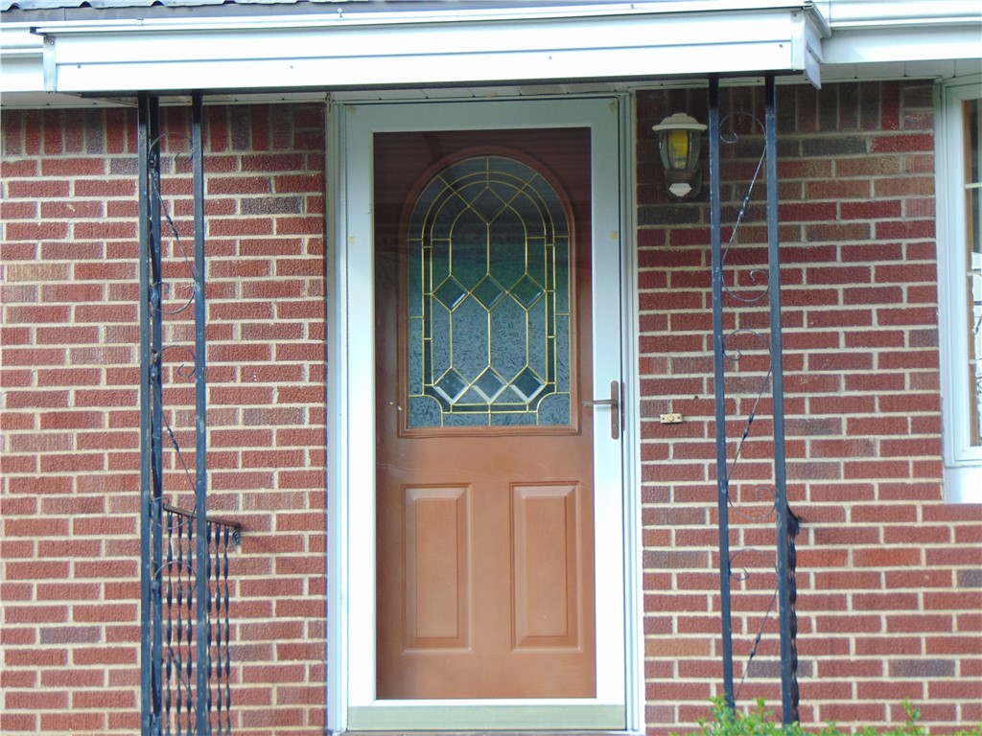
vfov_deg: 11.1
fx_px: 3773
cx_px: 491
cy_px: 368
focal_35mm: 133
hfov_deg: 14.8
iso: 80
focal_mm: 23.9
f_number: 4
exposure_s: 1/160
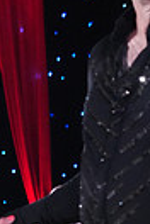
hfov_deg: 4.7
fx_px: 1812
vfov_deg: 7.0
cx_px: 43
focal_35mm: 290
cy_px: 334
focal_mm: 66
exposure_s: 1/400
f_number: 5
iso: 8000
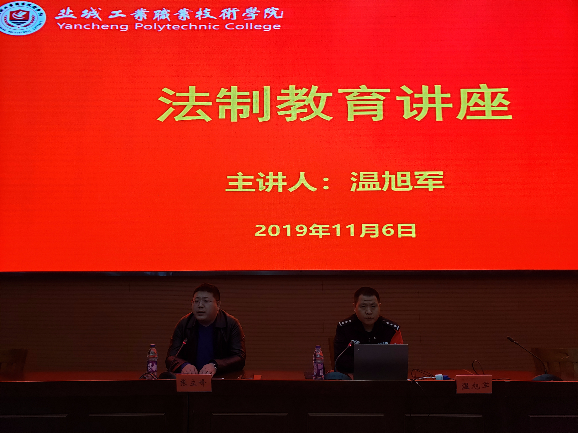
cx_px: 289
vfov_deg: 53.1
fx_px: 434
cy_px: 216
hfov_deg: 67.3
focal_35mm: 26
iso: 80
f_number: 2.4
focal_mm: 4.3
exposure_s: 1/50
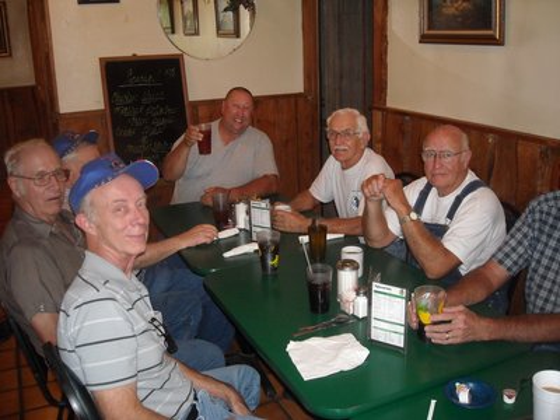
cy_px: 210
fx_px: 566
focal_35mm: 35
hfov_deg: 52.6
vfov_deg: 40.7
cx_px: 280
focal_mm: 5.7
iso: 200
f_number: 2.8
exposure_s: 1/60
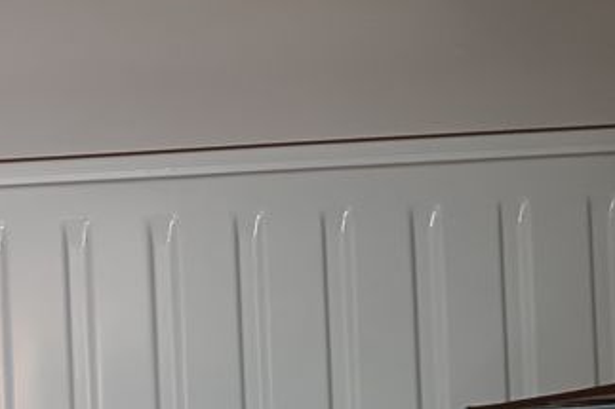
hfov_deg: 20.1
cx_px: -314
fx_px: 1485
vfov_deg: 15.2
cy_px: 483
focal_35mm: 87
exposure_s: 1/25
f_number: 1.9
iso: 968
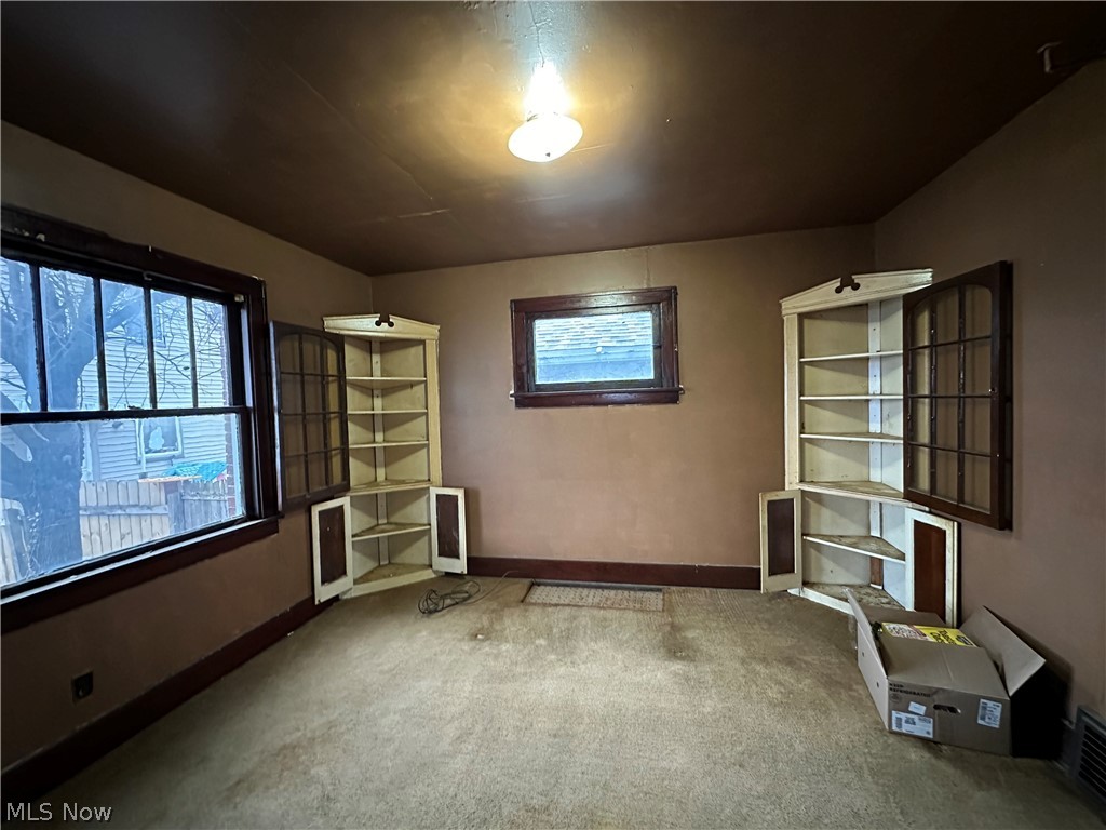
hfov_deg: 102.1
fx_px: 447
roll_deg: +1.8
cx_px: 553
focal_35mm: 14
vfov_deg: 85.7
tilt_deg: -2.1
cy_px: 415
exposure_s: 1/40
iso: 1250
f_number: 2.2
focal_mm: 2.22
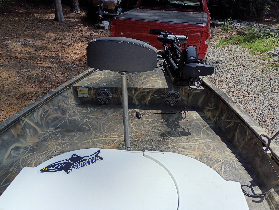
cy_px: 105
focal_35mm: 29
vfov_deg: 48.2
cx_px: 140
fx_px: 234
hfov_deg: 61.7
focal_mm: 4.27
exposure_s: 1/1142
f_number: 1.8
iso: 102
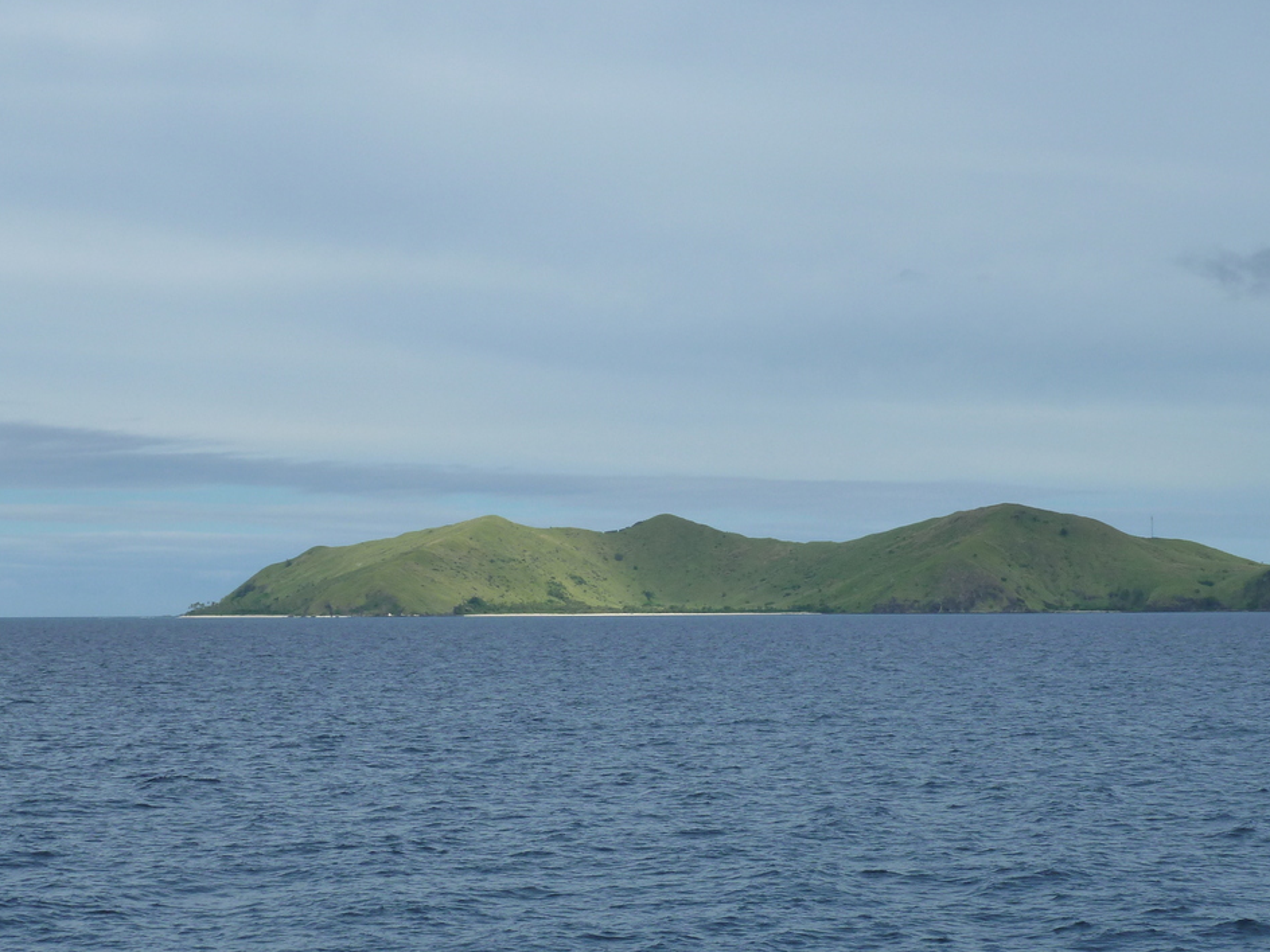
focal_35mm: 75
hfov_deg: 26.0
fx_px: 2752
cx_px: 671
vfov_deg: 19.6
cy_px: 586
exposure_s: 1/640
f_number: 5.6
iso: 125
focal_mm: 9.7
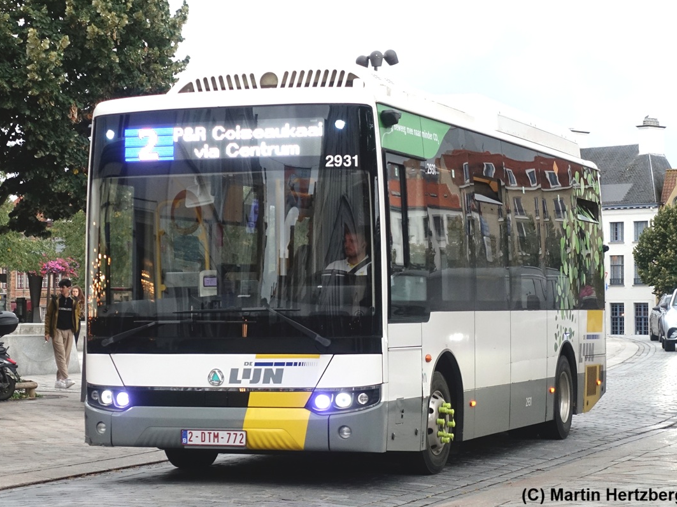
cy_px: 254
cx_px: 308
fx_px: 1467
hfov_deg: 26.0
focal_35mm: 75
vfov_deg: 19.6
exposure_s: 1/250
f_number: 2.8
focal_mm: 25.26
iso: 640
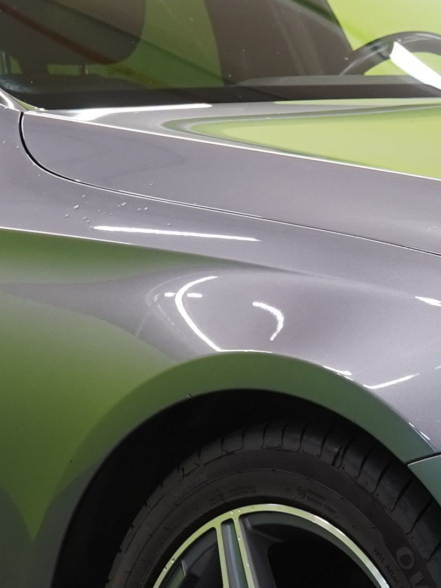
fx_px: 4468
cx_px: 291
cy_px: 340
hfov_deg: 5.6
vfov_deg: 7.5
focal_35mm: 263
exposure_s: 1/30
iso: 400
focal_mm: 49
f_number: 5
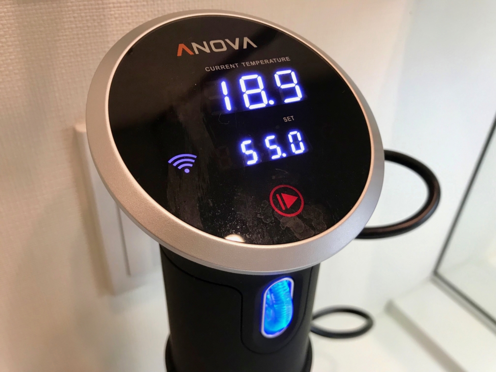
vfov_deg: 49.7
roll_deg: -3.2
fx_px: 401
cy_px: 186
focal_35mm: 28
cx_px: 248
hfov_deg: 63.4
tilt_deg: -32.8
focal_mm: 3.99
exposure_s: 1/33
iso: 25
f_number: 1.8
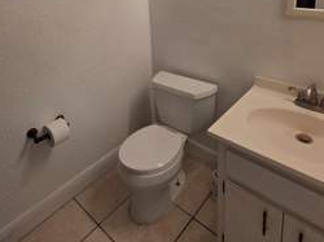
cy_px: 30
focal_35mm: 25
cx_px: 148
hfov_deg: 69.3
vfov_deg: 49.5
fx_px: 234
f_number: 1.9
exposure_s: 1/120
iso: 80
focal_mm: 2.2
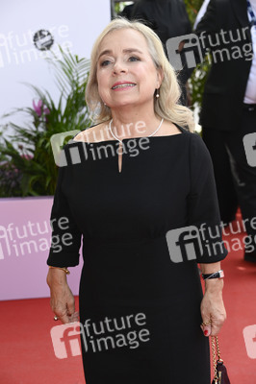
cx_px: 128
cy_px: 192
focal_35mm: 92
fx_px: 983
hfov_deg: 14.8
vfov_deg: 22.2
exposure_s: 1/250
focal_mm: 92
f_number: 6.3
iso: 500
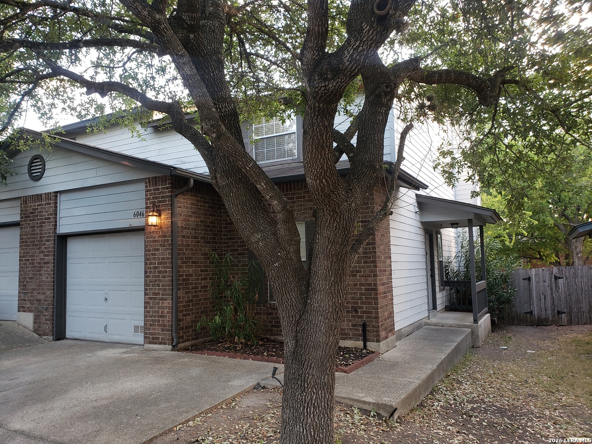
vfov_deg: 53.1
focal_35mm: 26
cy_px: 222
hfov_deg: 67.3
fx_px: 445
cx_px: 296
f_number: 2.4
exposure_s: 1/60
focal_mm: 4.3
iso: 125
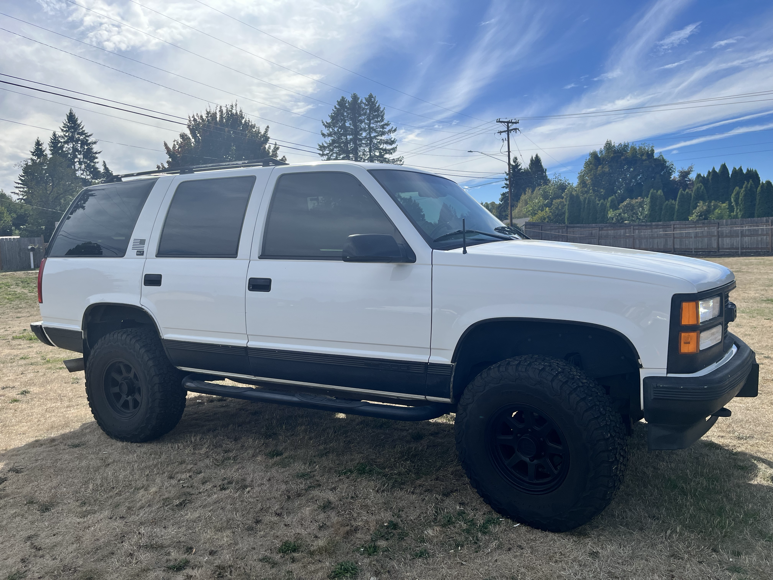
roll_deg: +3.0
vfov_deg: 53.1
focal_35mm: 26
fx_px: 581
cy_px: 290
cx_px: 386
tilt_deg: -3.1
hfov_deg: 67.3
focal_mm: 5.1
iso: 50
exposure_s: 1/4854
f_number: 1.6
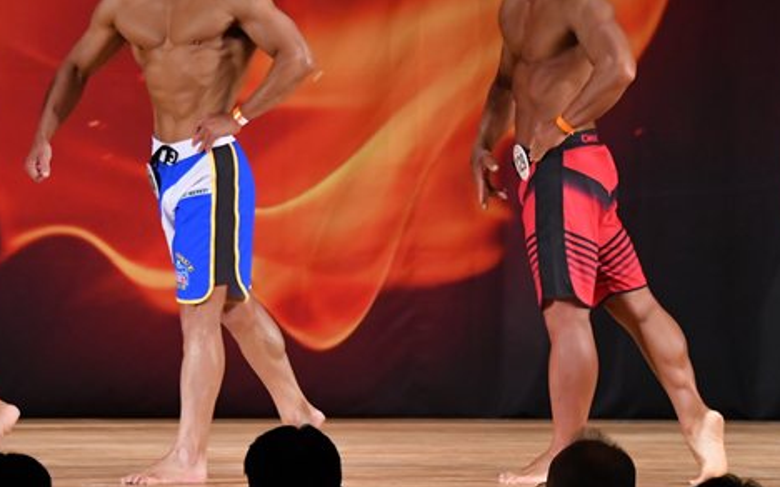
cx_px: 541
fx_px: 7245
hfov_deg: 6.2
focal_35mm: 341
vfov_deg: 3.8
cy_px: 187
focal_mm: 135
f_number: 5.6
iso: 3200
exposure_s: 1/400
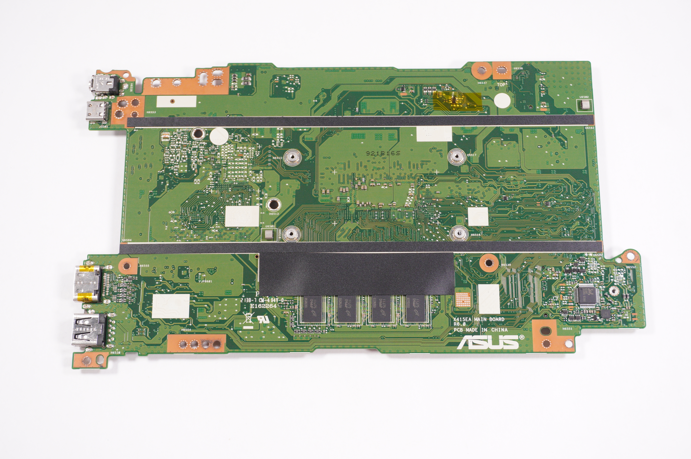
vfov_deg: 26.4
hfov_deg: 38.9
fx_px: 978
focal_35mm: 51
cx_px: 346
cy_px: 230
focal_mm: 34
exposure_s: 1/250
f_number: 5.6
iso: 800
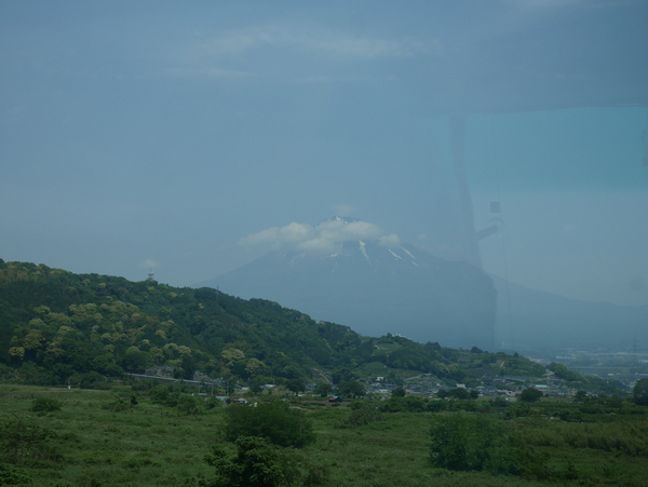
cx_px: 324
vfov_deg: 26.1
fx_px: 1049
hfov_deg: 34.3
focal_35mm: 56
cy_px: 244
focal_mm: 28
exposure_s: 1/400
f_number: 10
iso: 200
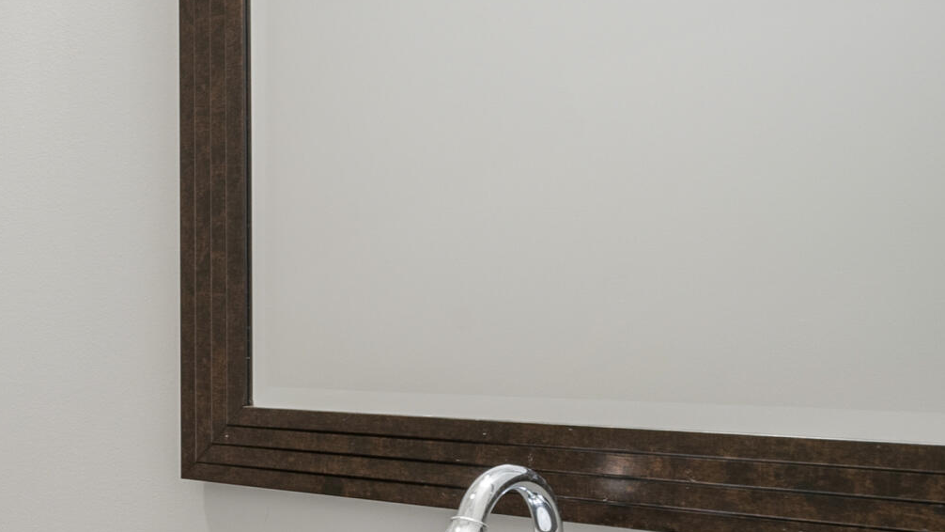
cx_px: -438
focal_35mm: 50
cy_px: 343
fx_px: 1253
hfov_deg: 28.6
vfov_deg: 23.9
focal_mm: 16
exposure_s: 1.3
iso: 200
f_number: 8
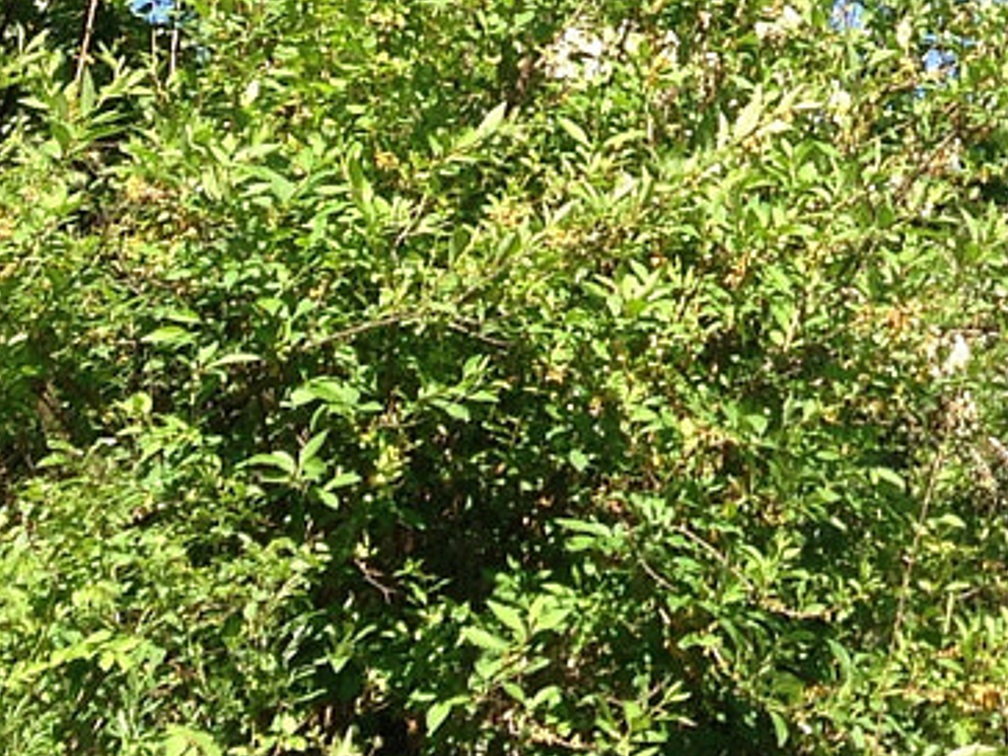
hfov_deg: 13.0
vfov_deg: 9.9
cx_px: 1398
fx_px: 4222
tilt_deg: +30.9
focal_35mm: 145
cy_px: -435
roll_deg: -0.6
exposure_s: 1/516
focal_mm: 4.12
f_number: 2.4
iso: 50
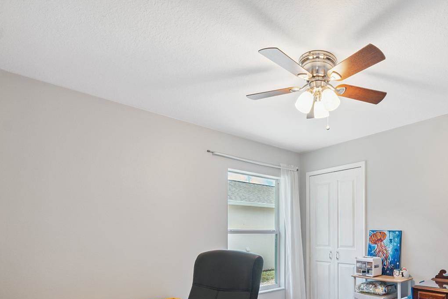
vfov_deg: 54.4
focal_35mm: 22
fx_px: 274
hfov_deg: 74.8
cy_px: 226
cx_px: 316
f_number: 8
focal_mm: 14
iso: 400
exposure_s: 1/6
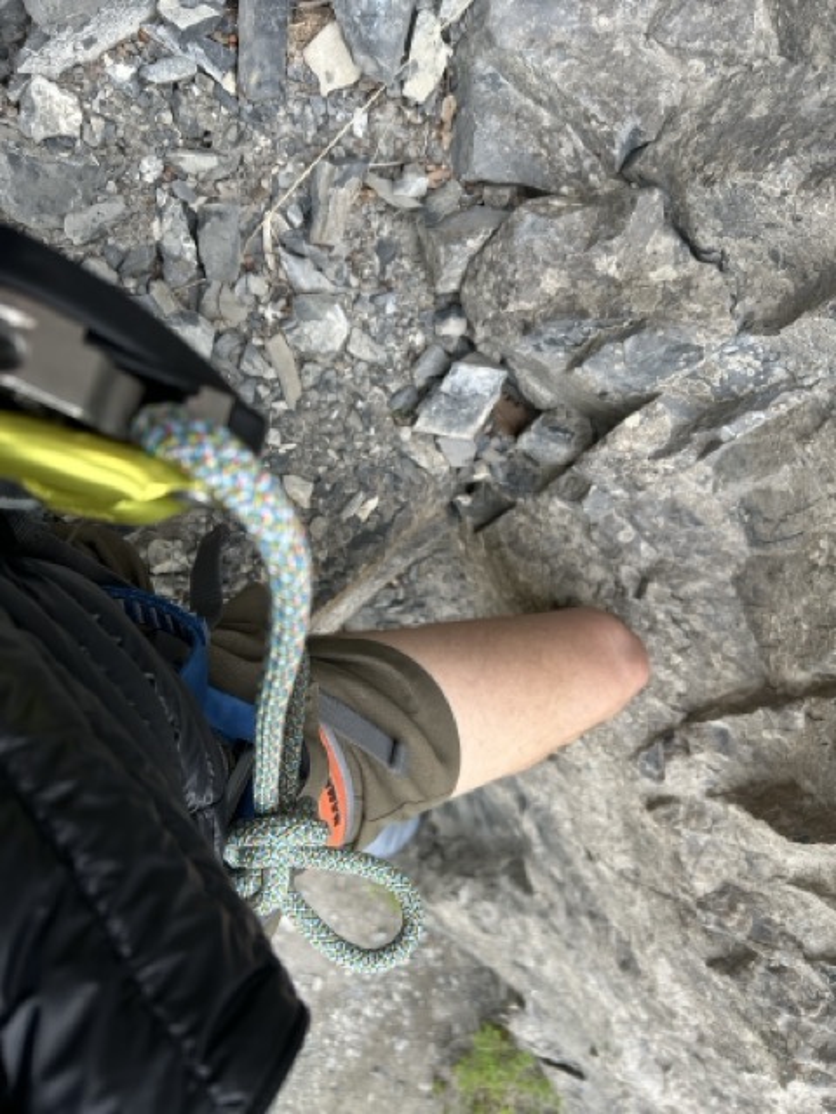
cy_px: 557
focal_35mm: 26
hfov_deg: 53.1
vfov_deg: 67.3
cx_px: 418
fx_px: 837
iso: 40
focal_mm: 5.7
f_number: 1.5
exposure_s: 1/271
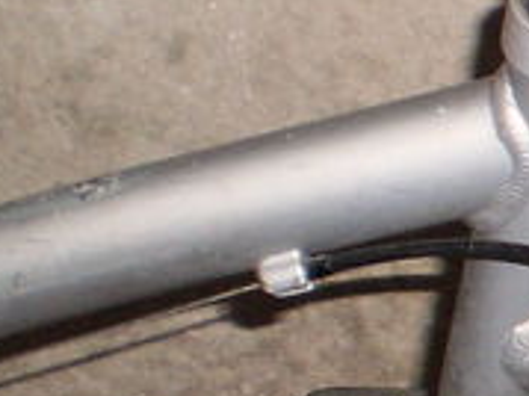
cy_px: 363
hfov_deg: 9.1
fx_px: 3070
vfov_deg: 7.4
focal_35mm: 201
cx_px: 1126
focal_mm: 6.3
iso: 125
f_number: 3.1
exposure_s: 1/30
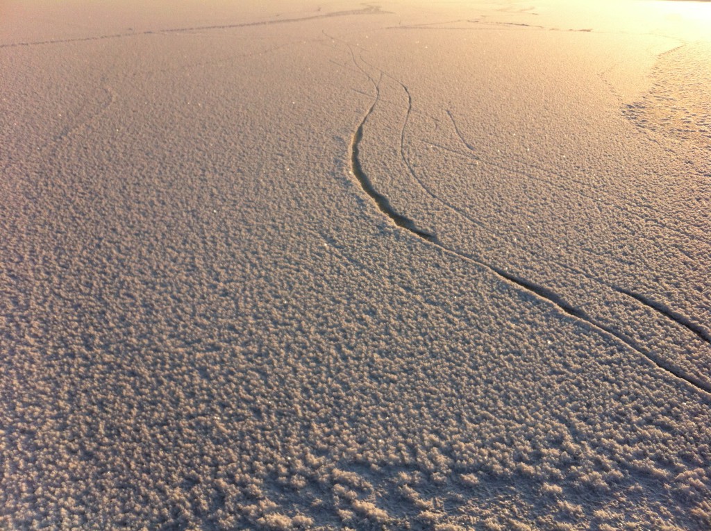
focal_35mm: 35
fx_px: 718
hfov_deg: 52.7
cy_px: 266
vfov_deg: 40.6
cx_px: 356
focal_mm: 3.85
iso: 80
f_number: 2.8
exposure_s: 1/1040
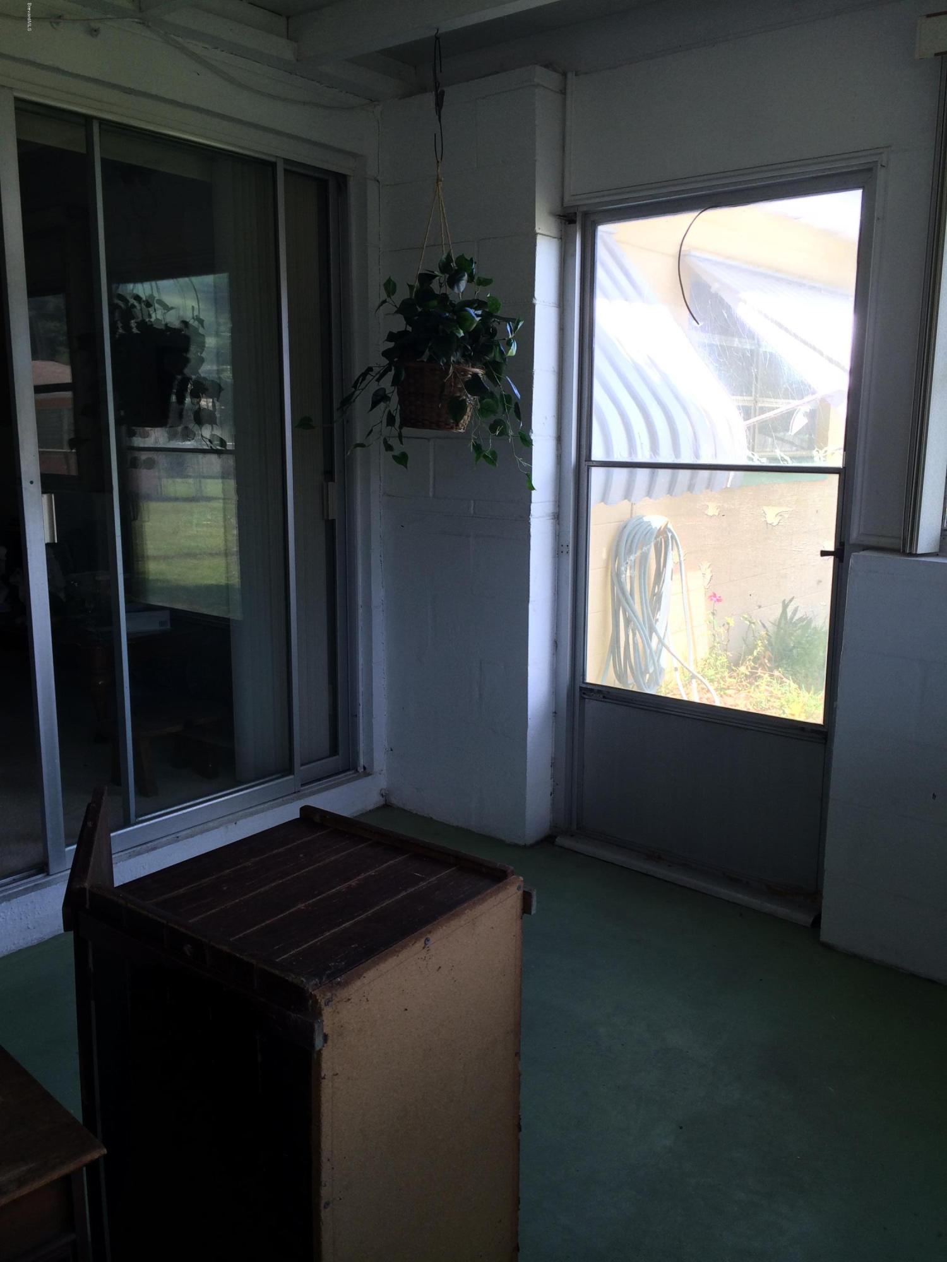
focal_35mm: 30
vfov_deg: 60.0
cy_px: 631
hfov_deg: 46.8
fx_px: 1094
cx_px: 474
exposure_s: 1/120
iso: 40
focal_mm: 4.12
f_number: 2.2
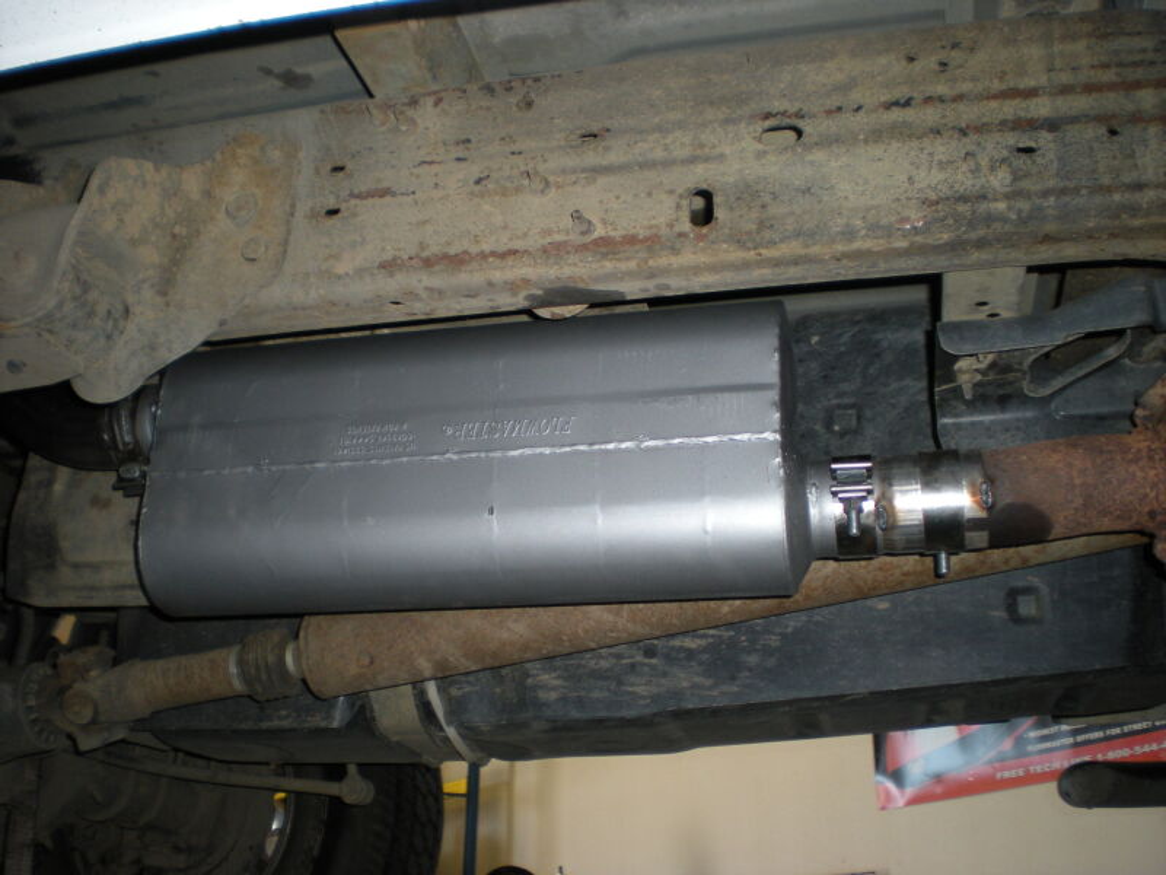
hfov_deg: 49.0
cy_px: 438
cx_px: 583
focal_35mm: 38
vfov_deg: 37.7
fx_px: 1280
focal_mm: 6.3
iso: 88
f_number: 3.1
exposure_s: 1/60
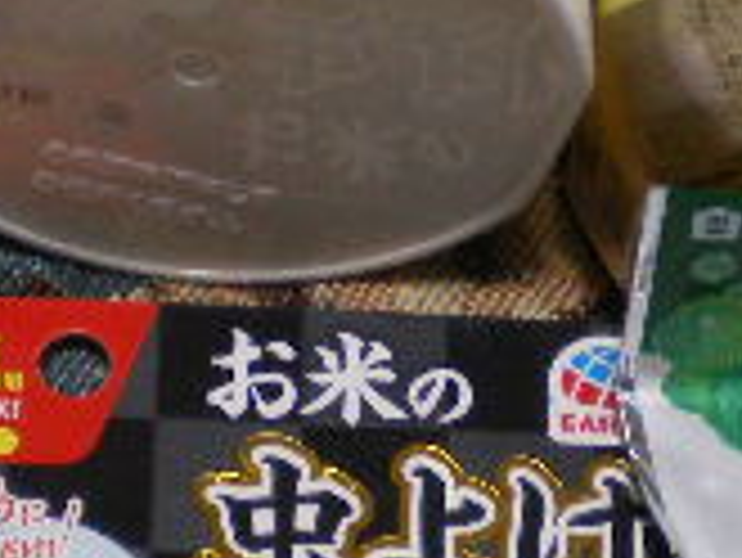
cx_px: 247
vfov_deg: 10.1
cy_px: 198
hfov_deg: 13.4
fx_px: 3153
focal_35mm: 147
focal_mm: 6.3
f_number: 3.1
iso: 250
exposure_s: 1/30
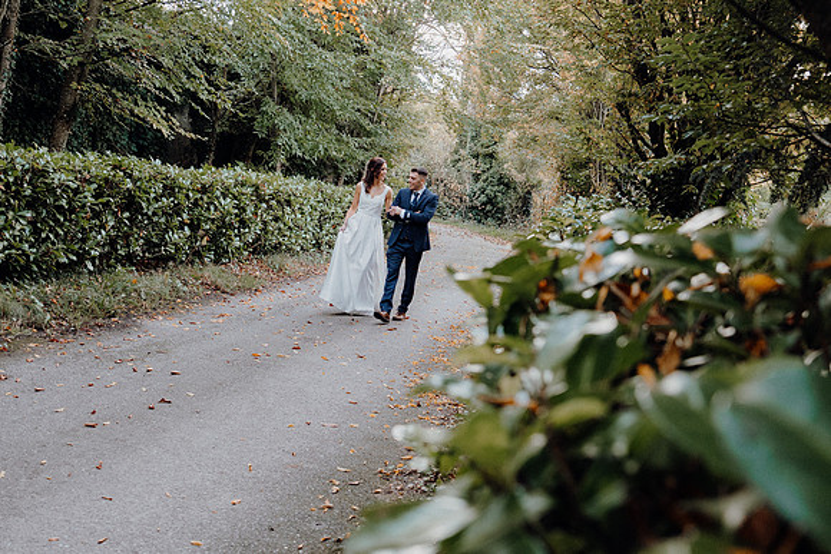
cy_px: 277
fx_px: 831
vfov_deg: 36.9
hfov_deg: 53.1
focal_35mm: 36
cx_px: 416
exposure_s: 1/200
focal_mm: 24
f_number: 3.5
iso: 1250
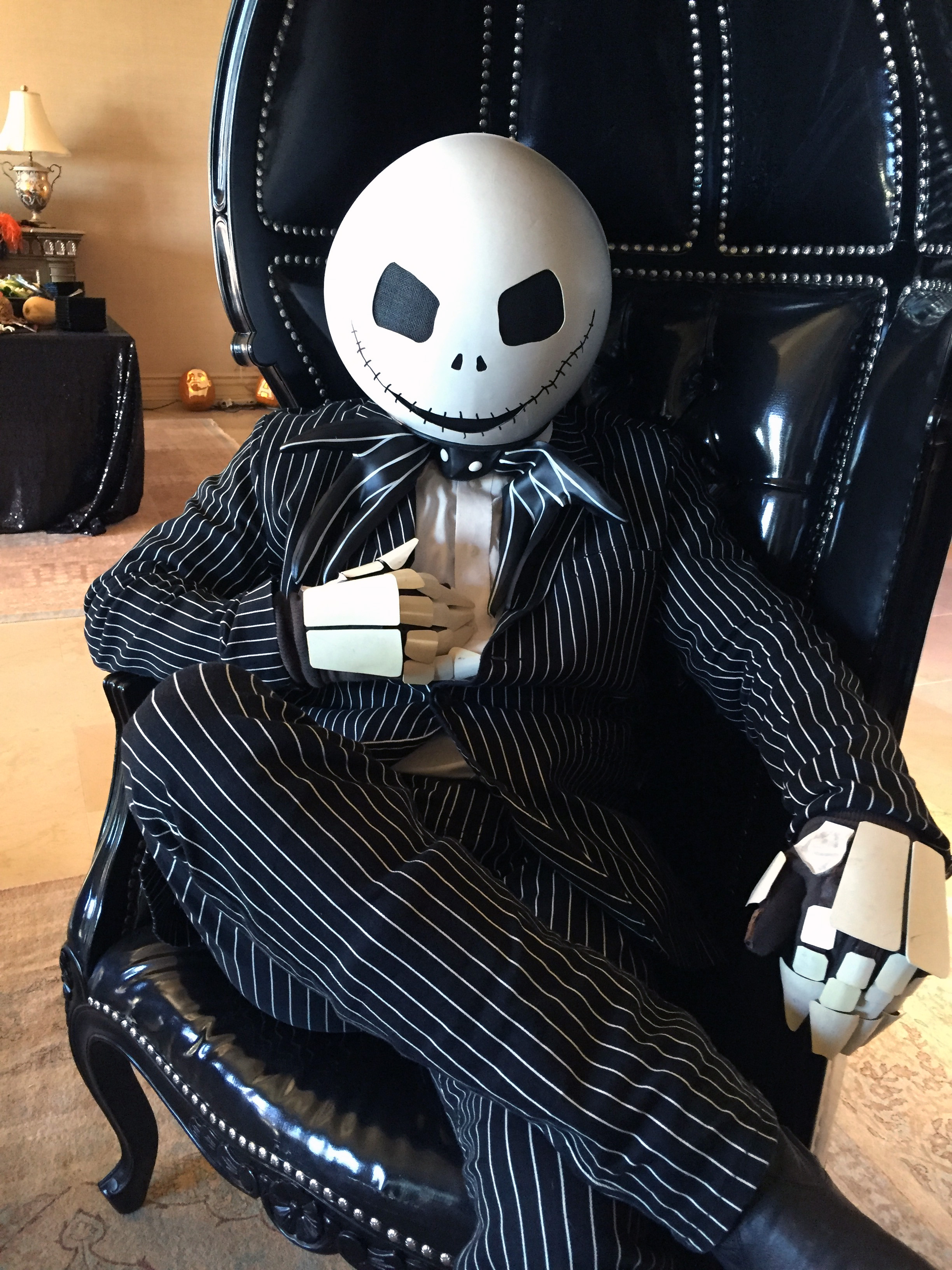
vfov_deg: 61.7
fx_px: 1063
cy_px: 635
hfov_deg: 48.2
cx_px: 476
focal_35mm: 29
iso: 250
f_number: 2.2
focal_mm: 4.15
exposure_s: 1/24
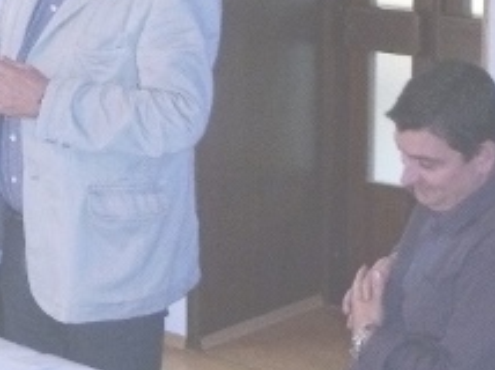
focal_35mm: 129
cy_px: 97
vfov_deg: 11.4
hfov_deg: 15.2
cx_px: 136
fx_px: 1843
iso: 400
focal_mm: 8.5
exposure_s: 1/30
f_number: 3.8
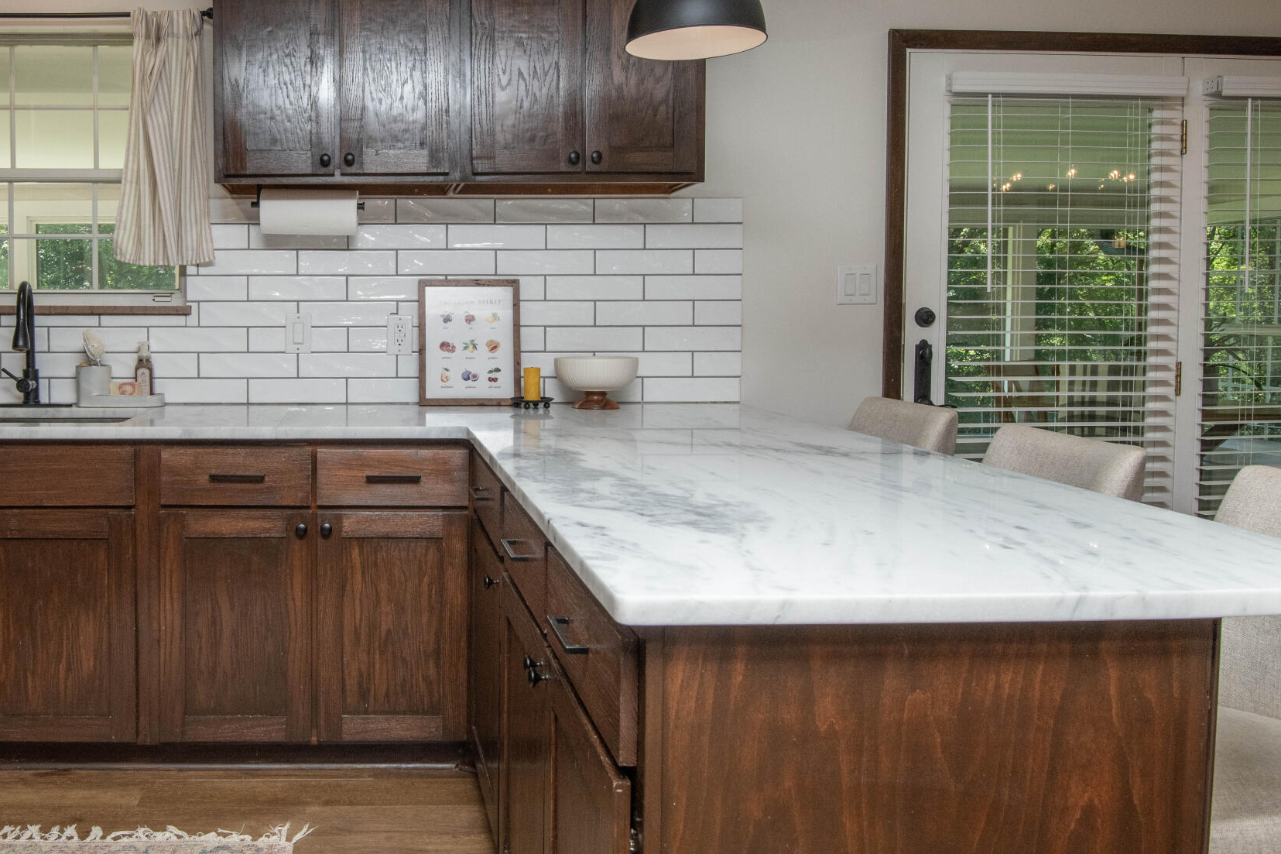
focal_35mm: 29
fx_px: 1032
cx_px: 365
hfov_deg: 61.1
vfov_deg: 44.8
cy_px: 357
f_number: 9
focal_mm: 16
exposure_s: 1/125
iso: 500
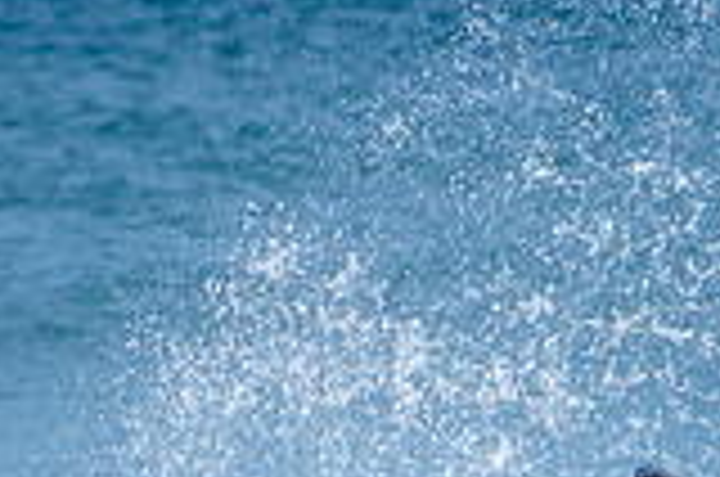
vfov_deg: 0.8
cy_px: 745
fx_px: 36287
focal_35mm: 1818
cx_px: 567
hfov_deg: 1.1
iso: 160
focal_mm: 500
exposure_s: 1/2000
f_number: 5.6
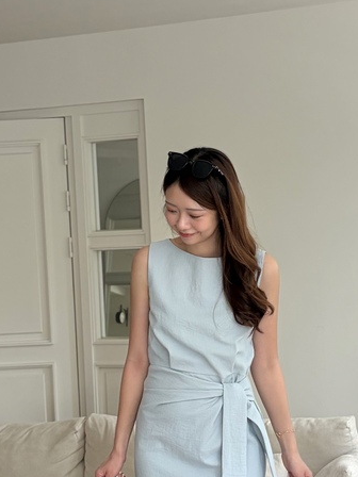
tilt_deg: -1.4
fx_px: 800
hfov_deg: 25.2
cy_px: 406
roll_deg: +2.4
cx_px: 156
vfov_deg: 32.0
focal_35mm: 58
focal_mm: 5.96
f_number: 1.6
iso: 80
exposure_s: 1/122
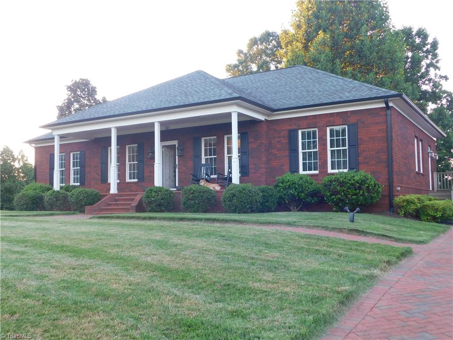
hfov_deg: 51.4
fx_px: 471
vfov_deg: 39.7
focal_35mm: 36
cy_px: 170
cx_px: 226
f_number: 3.5
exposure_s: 1/30
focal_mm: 6.3
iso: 140
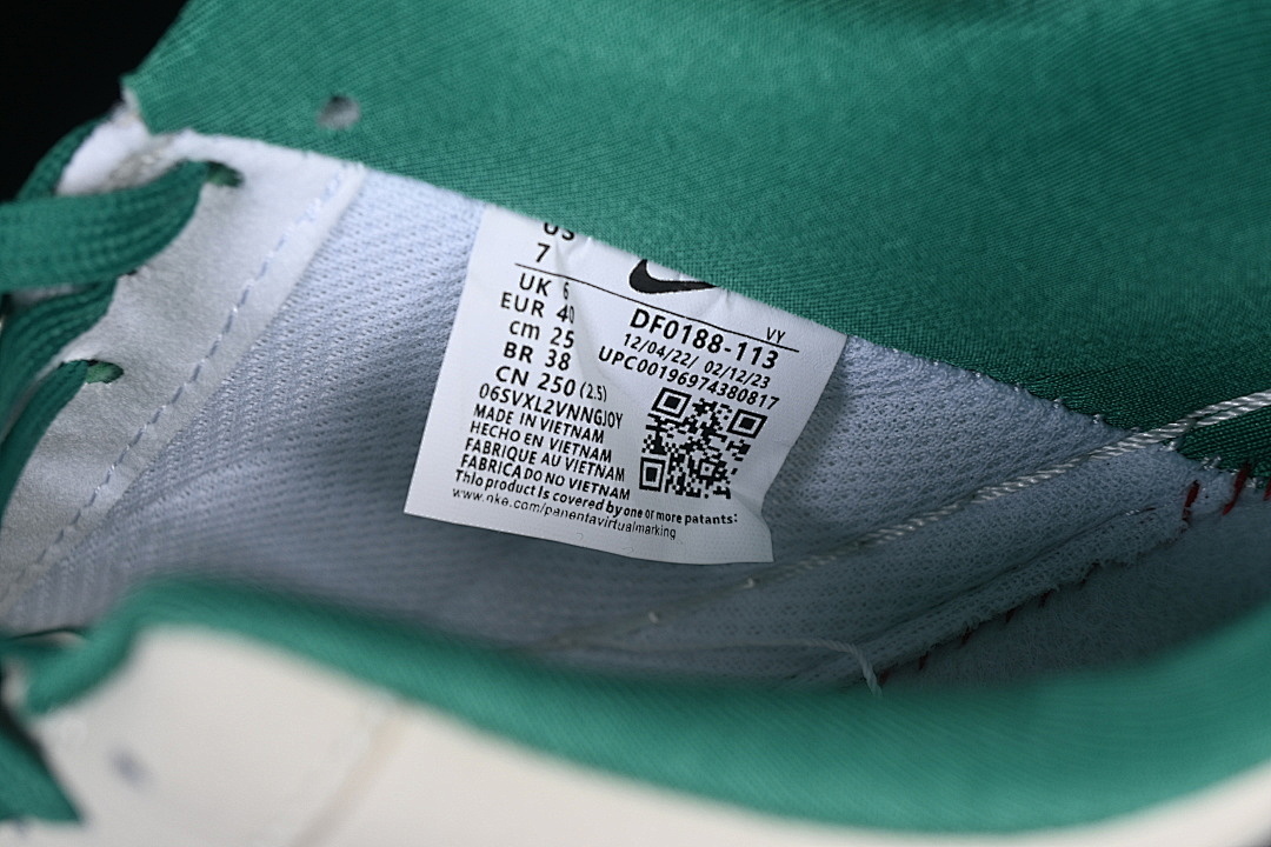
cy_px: 424
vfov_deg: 18.2
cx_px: 636
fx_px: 2648
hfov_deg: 27.0
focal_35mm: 75
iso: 160
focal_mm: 50
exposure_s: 1/80
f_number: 7.1
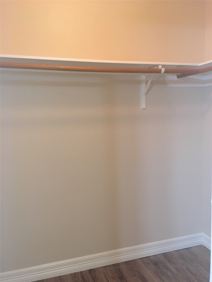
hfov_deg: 48.2
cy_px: 141
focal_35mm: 29
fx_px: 237
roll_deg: +0.9
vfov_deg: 61.7
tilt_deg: -3.3
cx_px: 106
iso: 50
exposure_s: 1/15
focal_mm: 4.15
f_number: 2.2
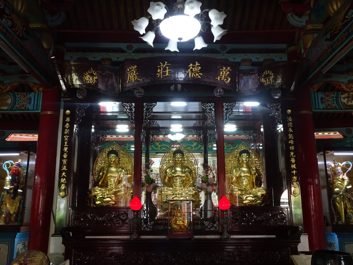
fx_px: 326
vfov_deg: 44.2
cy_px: 132
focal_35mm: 32
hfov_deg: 56.8
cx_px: 176
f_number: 4
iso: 800
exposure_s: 1/30
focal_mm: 5.43
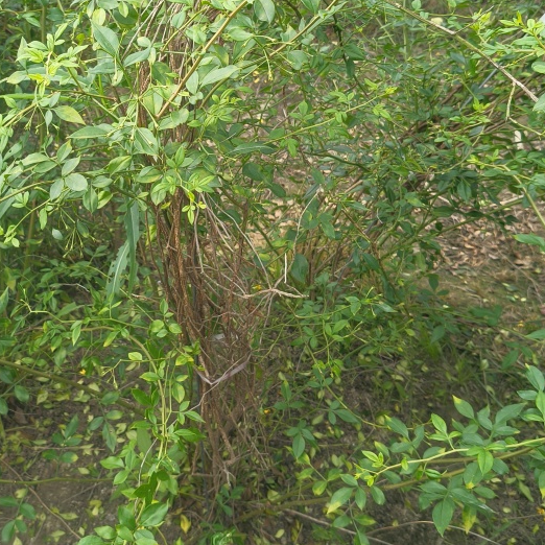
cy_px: 203
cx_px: 160
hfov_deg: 35.5
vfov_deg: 35.9
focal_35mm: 47
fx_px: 837
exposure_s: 1/300
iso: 80
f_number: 1.8
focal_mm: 4.84
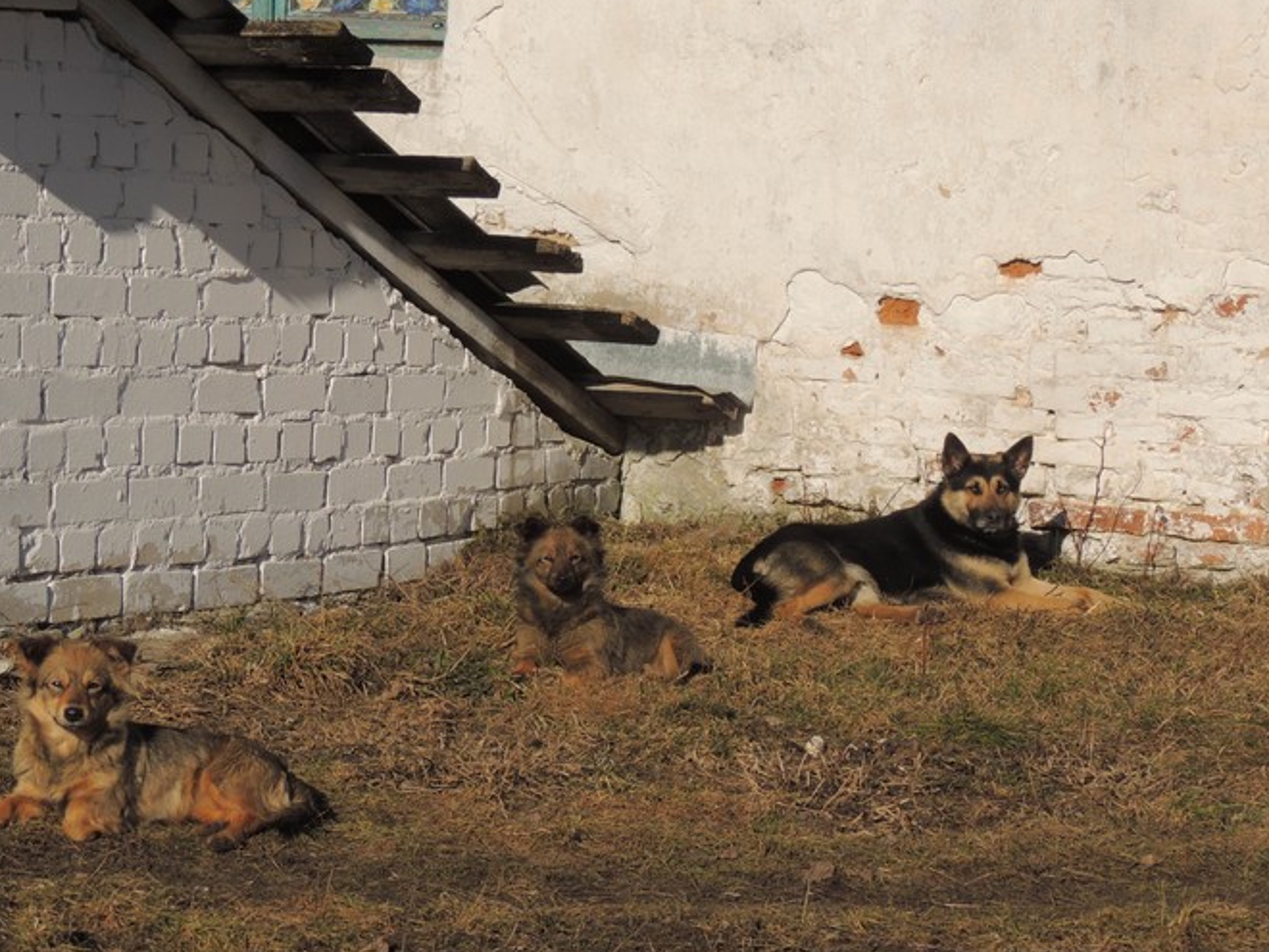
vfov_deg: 14.4
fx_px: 3776
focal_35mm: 103
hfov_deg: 19.1
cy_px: 517
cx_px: 642
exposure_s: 1/1600
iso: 100
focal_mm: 15.1
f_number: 5
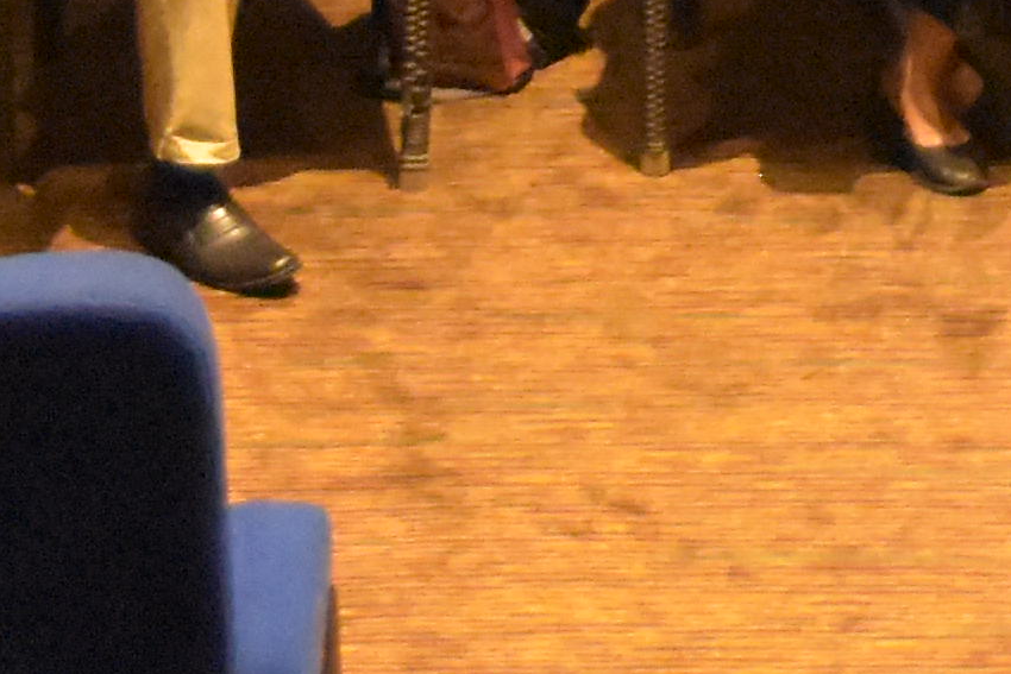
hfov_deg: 8.1
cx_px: 922
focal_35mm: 254
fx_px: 7134
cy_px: -1488
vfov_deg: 5.1
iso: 8000
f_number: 2.8
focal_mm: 24
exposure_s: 1/125
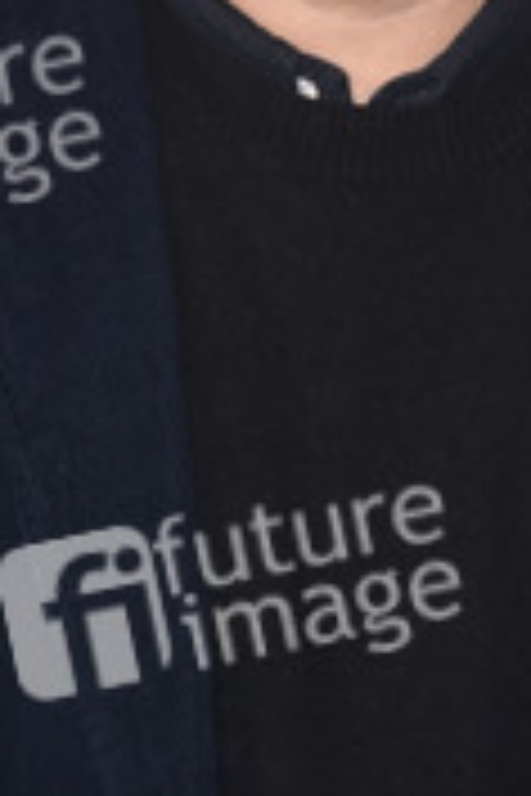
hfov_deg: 4.2
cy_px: -81
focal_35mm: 327
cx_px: 362
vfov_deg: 6.3
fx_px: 7234
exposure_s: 1/200
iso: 500
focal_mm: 145
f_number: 6.3
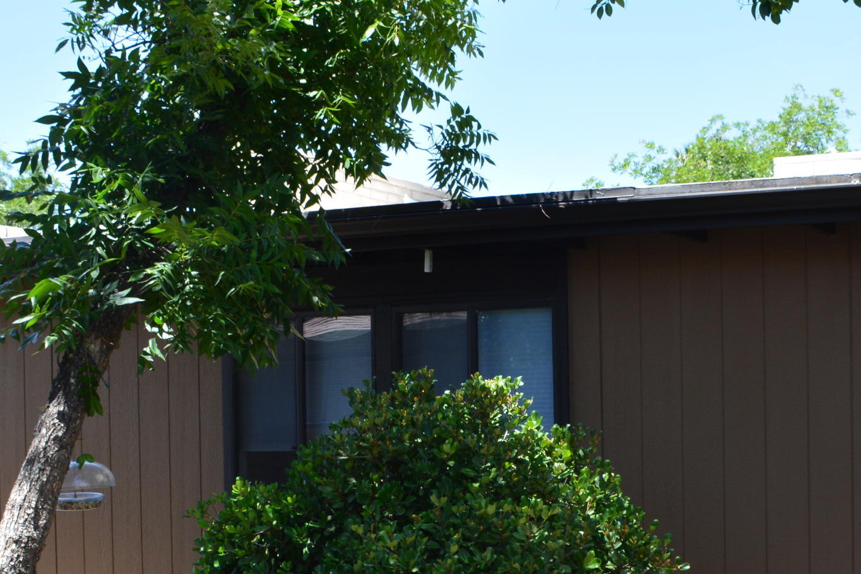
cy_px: 455
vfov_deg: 20.4
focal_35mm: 66
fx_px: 1578
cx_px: 528
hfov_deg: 30.4
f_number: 11
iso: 200
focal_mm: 20
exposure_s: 1/100
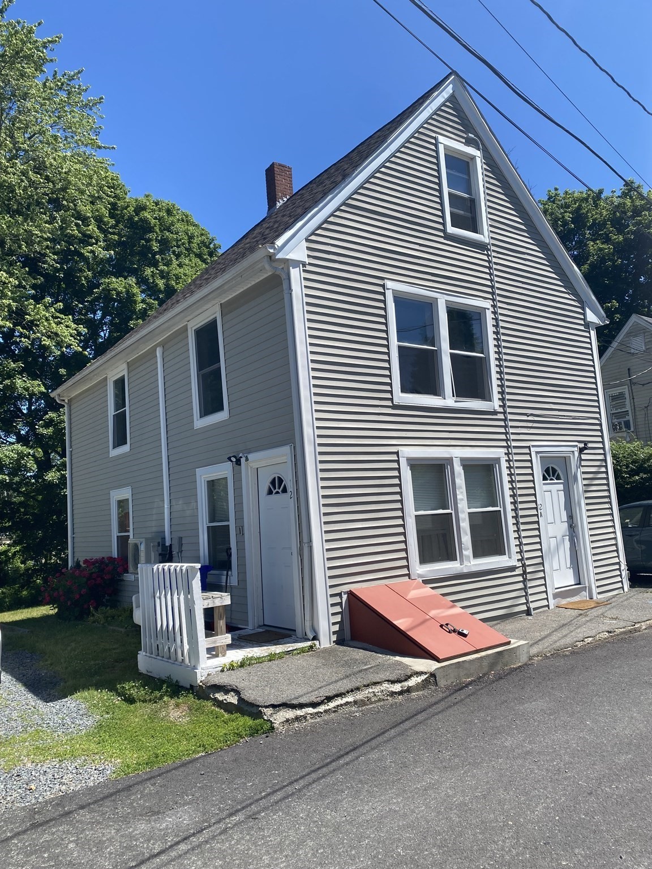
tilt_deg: +7.9
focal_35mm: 26
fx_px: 653
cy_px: 434
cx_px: 326
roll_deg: +3.6
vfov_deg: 67.3
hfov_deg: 53.1
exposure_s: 1/2410
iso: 32
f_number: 1.8
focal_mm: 4.25
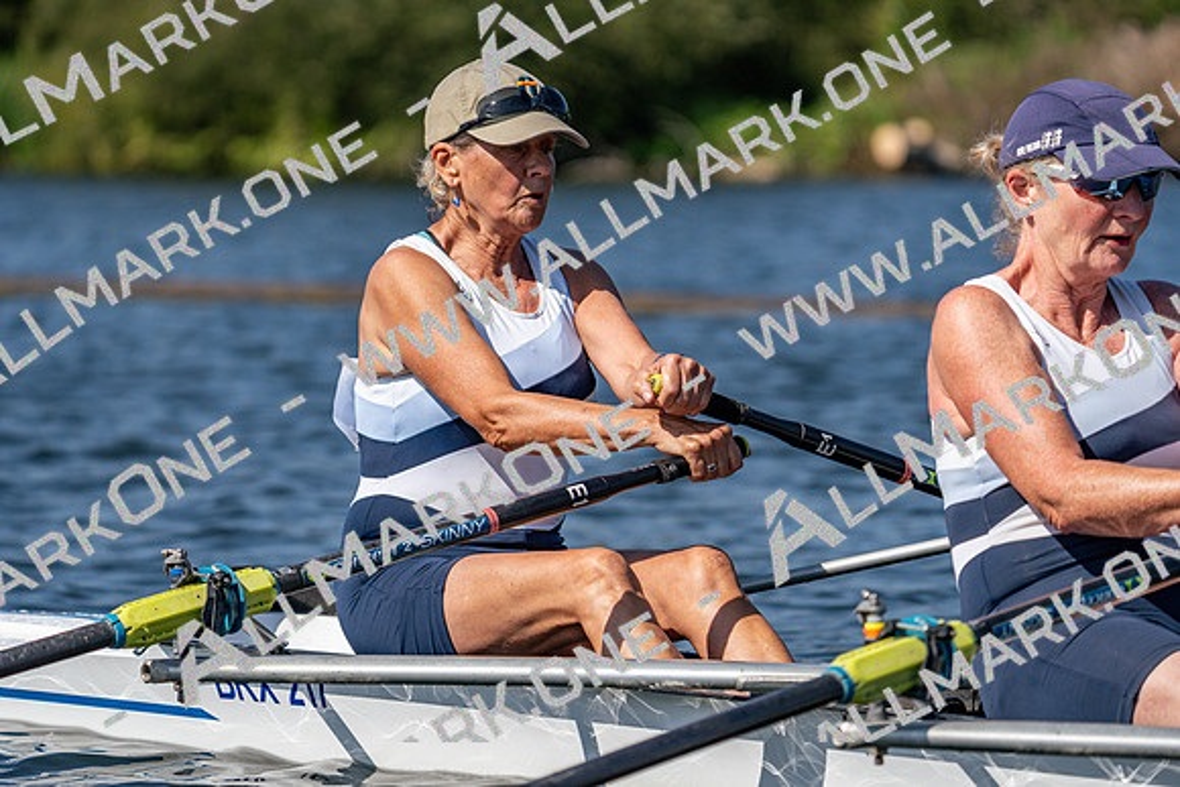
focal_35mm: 261
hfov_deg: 7.9
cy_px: 394
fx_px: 8557
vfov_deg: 5.3
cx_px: 590
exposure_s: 1/2000
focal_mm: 261
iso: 200
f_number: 5.6
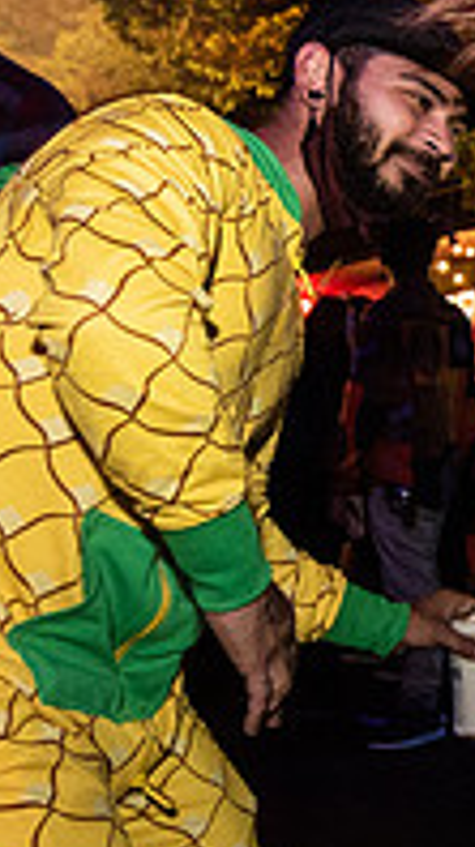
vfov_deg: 37.1
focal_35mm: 56
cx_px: 836
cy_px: 326
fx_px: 1257
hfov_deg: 17.6
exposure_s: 1/60
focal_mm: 14
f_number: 3.5
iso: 2000
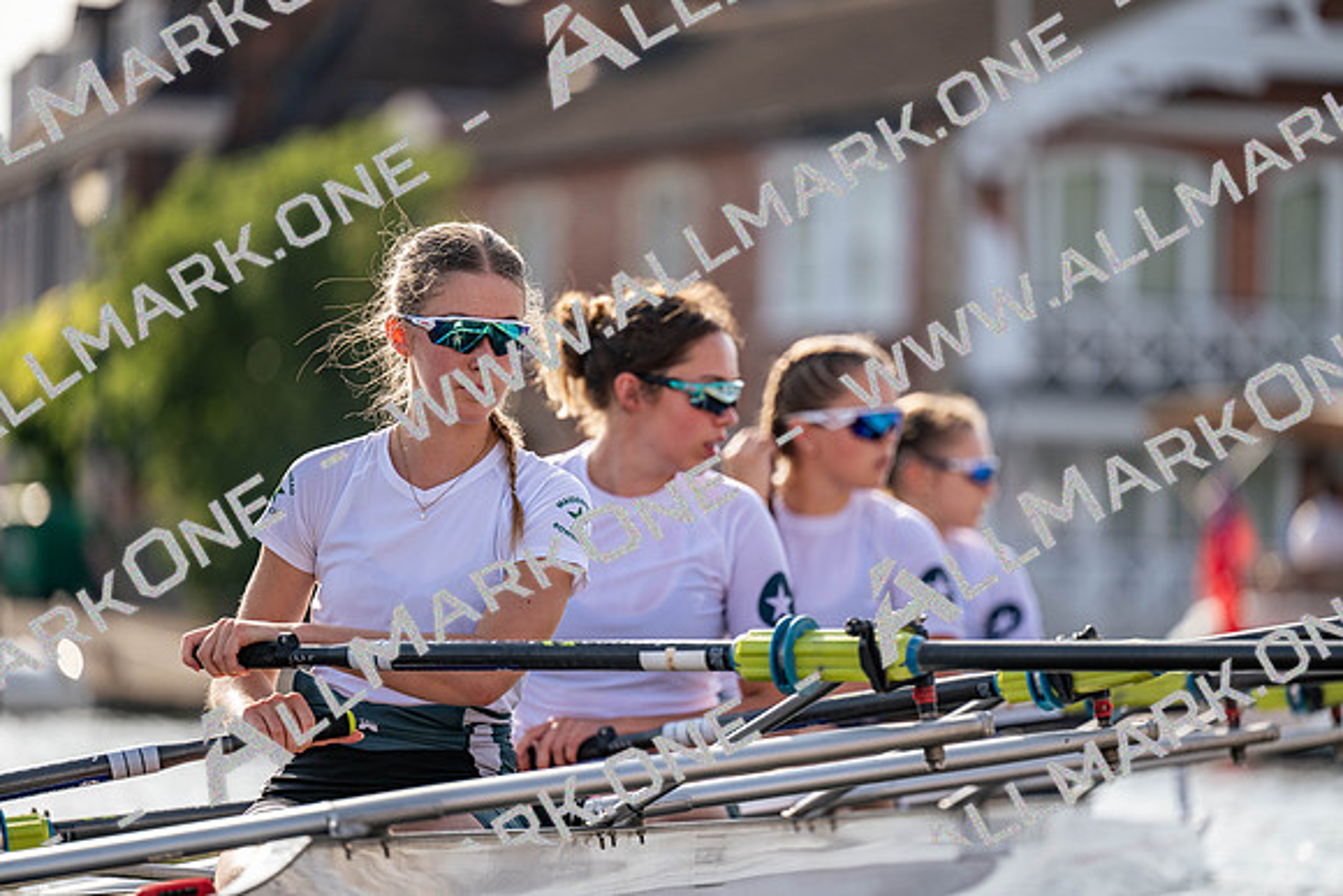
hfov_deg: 10.3
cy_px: 448
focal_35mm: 200
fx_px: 7463
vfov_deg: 6.9
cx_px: 672
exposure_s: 1/2500
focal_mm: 200
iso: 200
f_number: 2.8
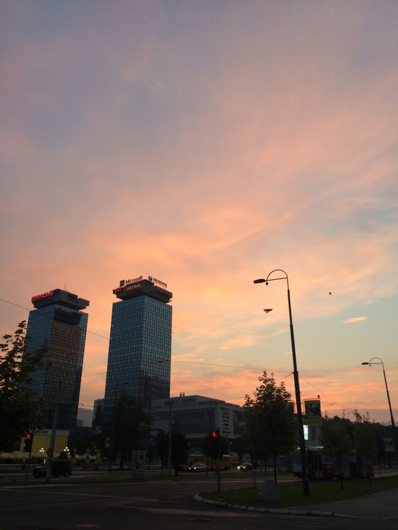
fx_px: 445
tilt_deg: +24.5
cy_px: 265
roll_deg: -0.1
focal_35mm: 29
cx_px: 199
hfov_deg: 48.2
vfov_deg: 61.7
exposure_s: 1/100
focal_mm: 4.15
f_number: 2.2
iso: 50
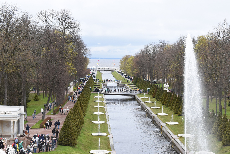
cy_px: 77
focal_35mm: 82
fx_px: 527
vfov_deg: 16.6
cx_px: 115
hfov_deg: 24.6
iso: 800
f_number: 13
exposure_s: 1/400
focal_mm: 55
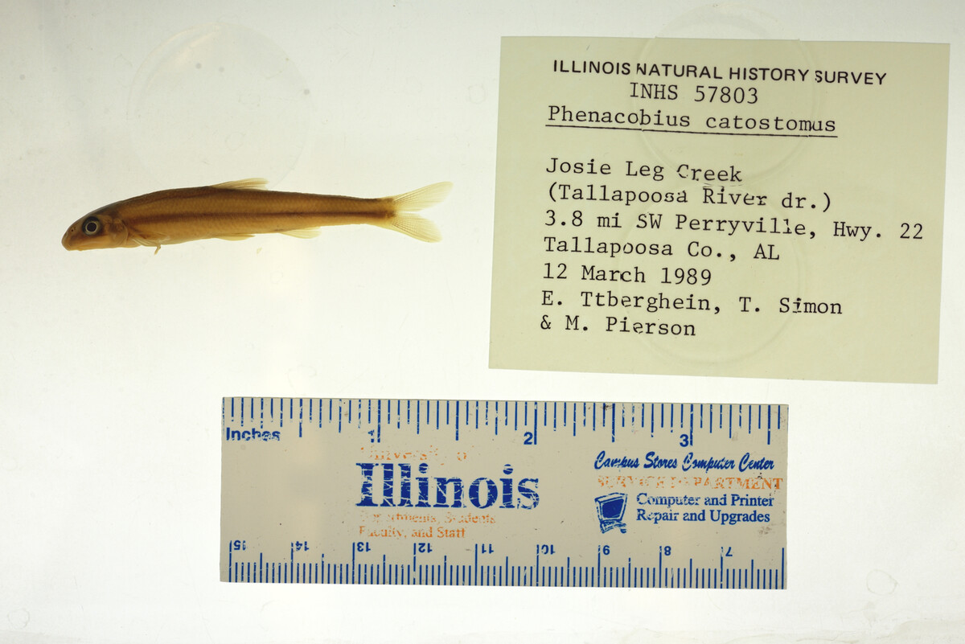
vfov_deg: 22.6
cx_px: 482
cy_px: 322
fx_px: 1609
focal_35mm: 60
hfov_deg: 33.4
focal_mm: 60
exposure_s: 1/200
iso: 100
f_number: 10
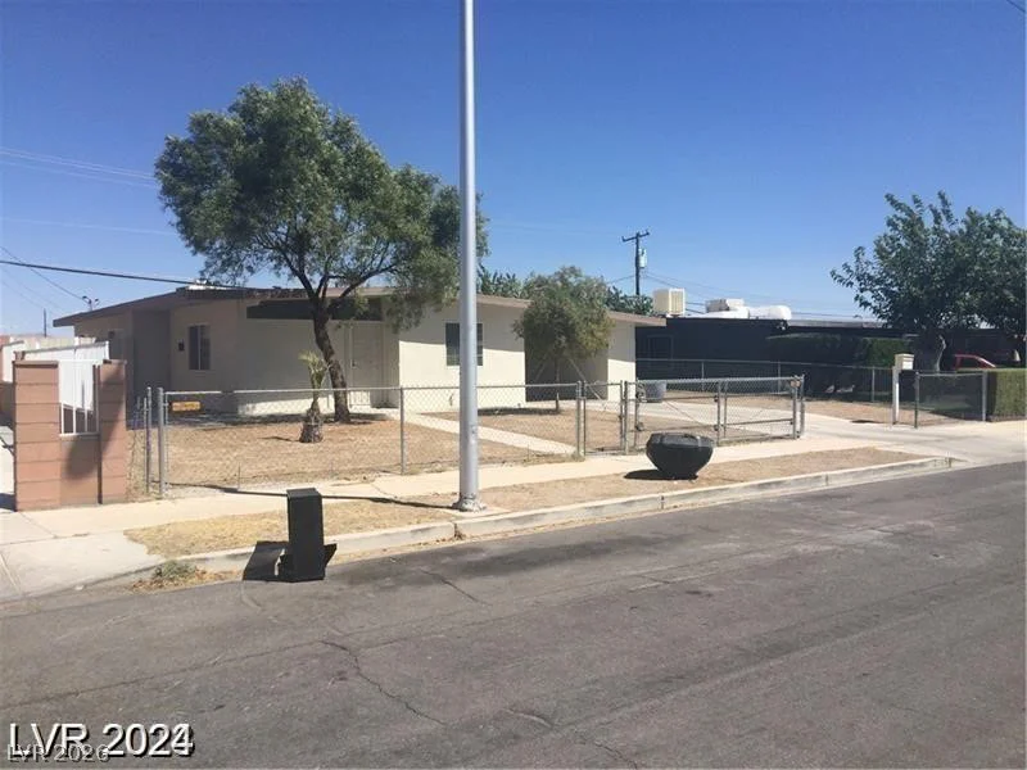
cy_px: 385
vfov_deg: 48.2
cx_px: 514
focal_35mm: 29
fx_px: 860
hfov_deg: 61.7
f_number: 2.2
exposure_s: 1/3165
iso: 32
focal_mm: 4.15
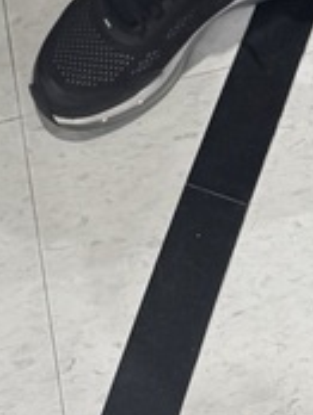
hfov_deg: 10.5
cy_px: -696
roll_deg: +0.5
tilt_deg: -36.2
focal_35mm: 141
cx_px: 306
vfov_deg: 10.9
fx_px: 1696
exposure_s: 1/120
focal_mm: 6.76
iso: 200
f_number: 1.78
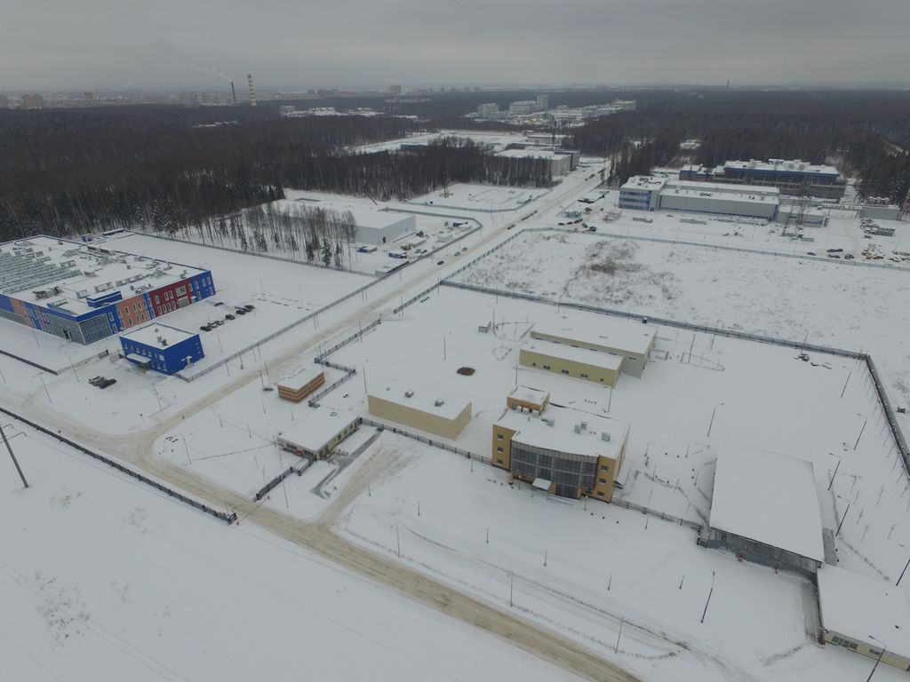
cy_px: 341
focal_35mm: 20
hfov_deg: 81.7
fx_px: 526
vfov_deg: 66.0
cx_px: 455
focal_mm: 3.61
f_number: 2.8
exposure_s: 1/661
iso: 100
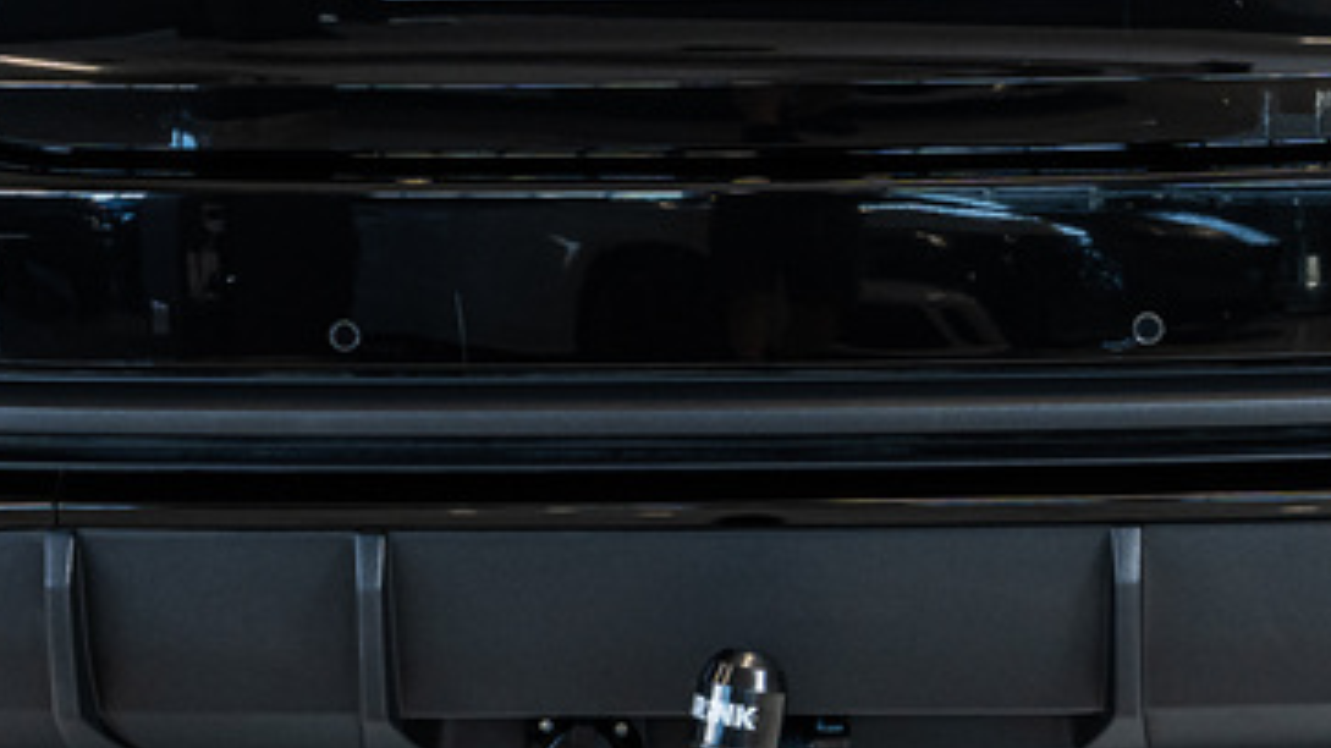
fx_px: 4587
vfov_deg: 9.2
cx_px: 768
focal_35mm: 130
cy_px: -44
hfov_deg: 16.5
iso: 640
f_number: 4
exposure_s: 1/160
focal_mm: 44
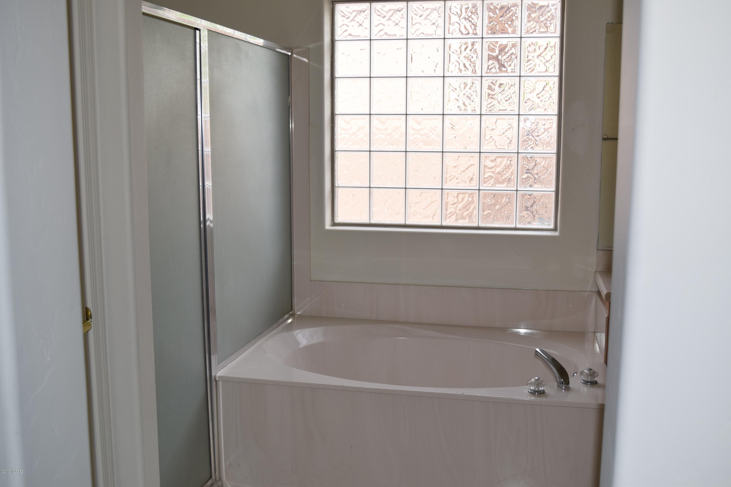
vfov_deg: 35.5
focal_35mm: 38
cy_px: 244
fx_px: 761
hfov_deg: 51.3
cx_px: 366
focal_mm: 25
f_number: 5.6
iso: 160
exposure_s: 1/125
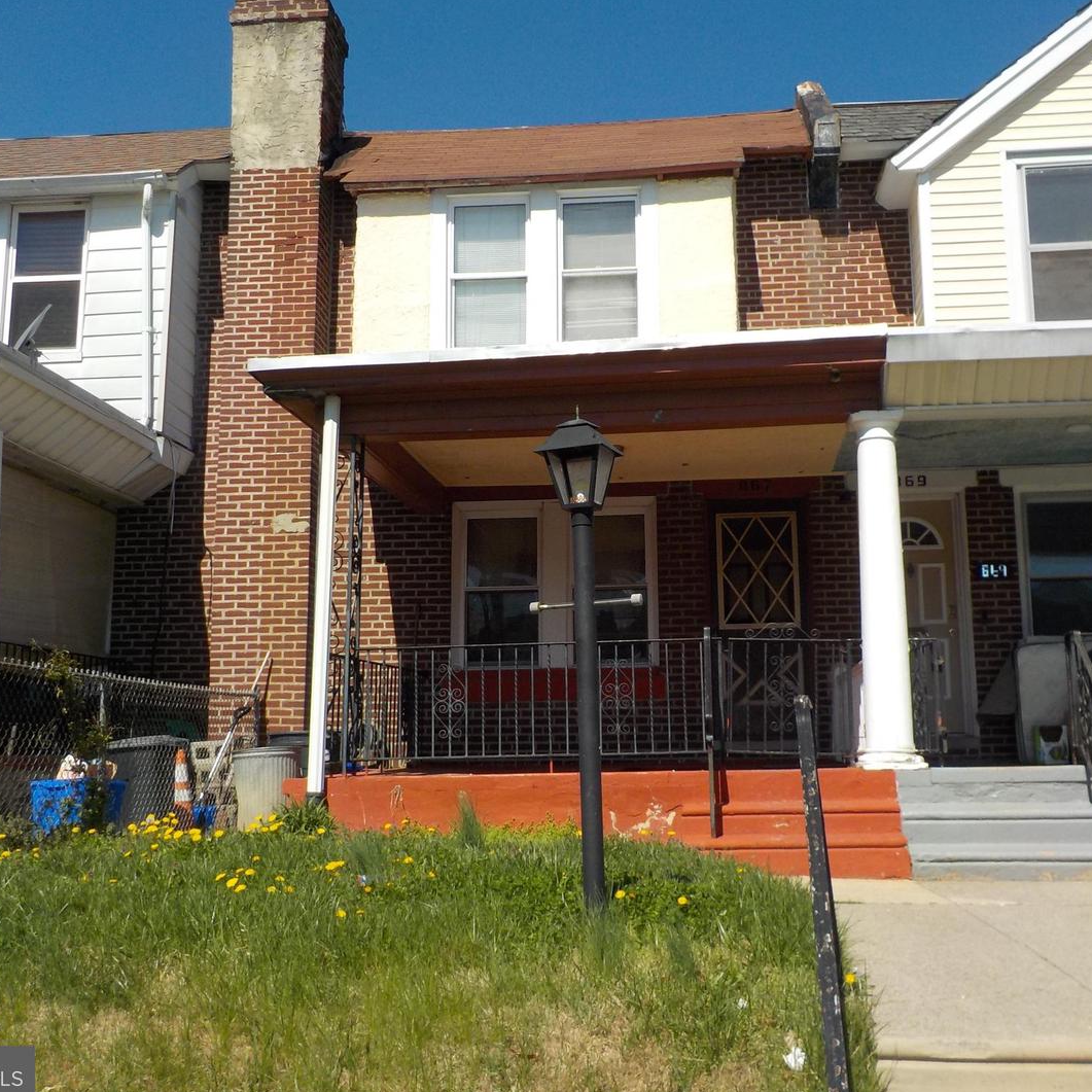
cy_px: 550
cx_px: 595
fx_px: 1285
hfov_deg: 46.0
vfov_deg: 46.0
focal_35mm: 36
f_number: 3.3
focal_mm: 4.1
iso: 125
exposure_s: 1/1250
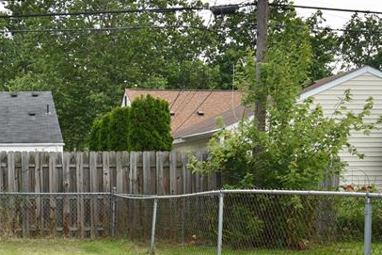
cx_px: 4
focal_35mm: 58
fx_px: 616
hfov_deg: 31.9
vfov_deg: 22.8
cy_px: 235
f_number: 6.3
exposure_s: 1/200
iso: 125
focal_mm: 23
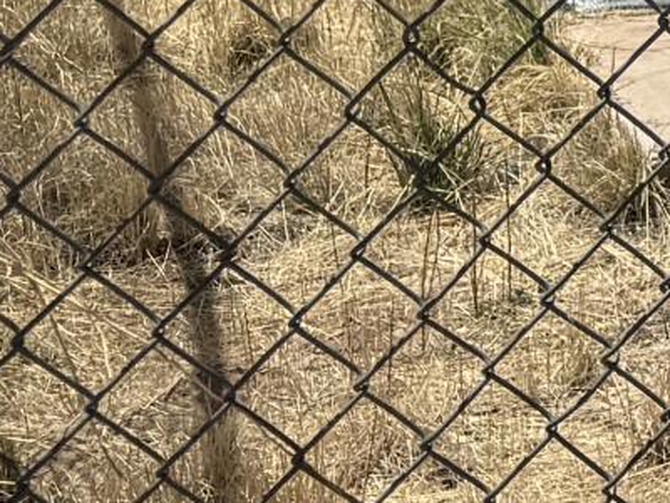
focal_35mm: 180
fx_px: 3484
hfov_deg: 8.8
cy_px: -397
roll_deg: -0.8
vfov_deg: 8.0
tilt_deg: -3.0
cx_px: 2099
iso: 80
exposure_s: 1/6711
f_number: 1.78
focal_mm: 6.76
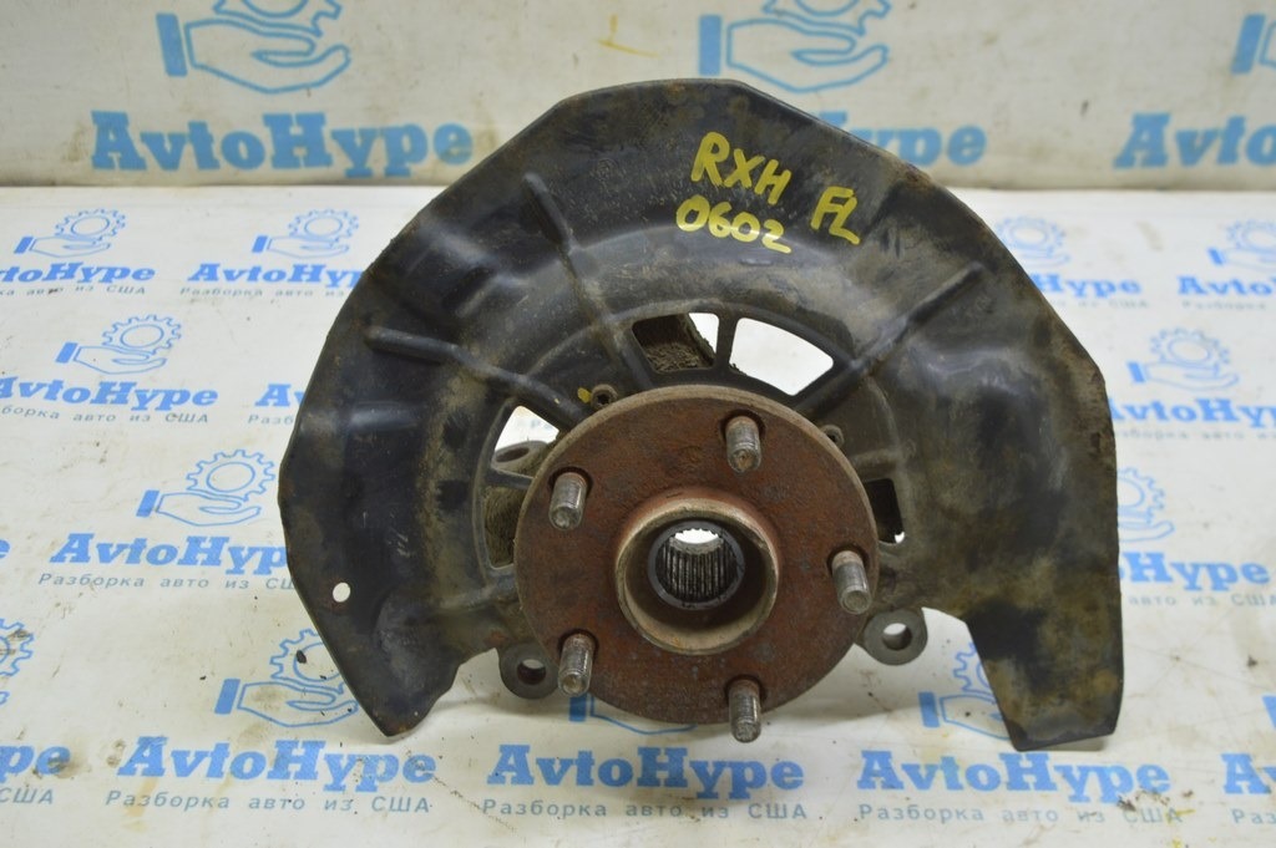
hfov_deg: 46.4
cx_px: 638
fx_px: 1487
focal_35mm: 42
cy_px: 424
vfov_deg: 31.8
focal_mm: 28
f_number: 5.6
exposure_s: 1/20
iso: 400
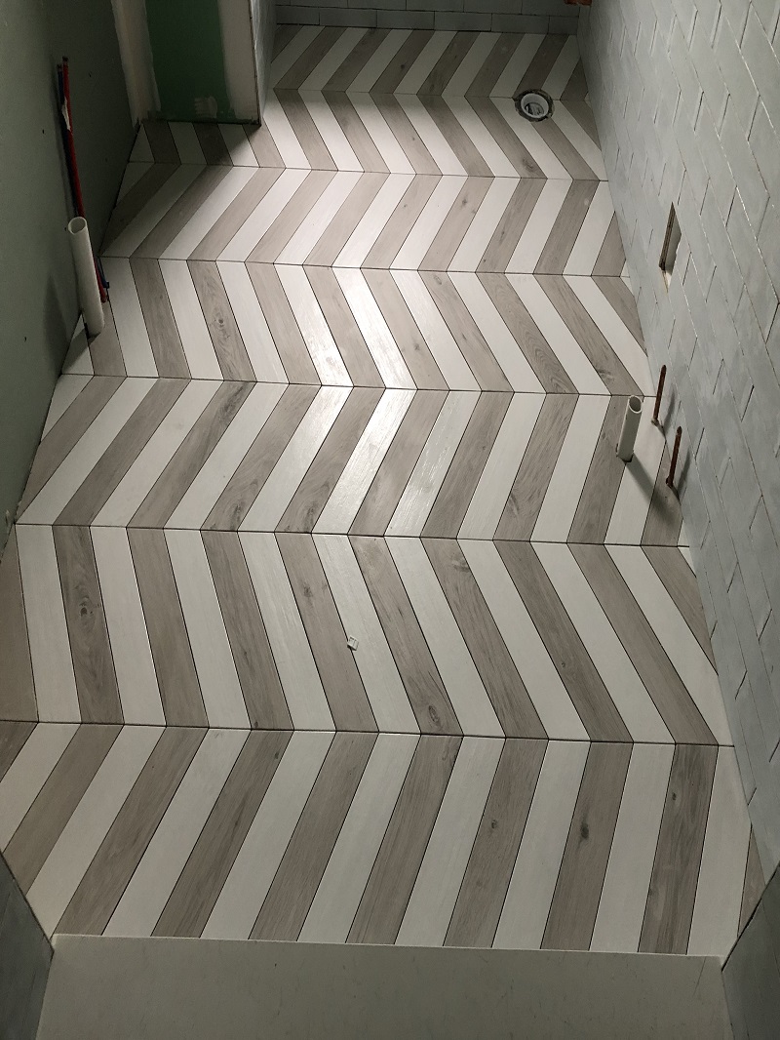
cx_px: 390
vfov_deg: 63.4
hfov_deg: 49.8
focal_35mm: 28
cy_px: 520
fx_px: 841
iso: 100
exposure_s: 1/13
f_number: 1.8
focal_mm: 4
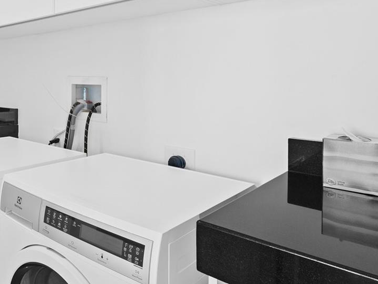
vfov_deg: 45.6
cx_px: 8
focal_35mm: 30
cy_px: 81
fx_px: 328
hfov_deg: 49.9
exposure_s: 1/1.67
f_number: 8
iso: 200
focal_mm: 14
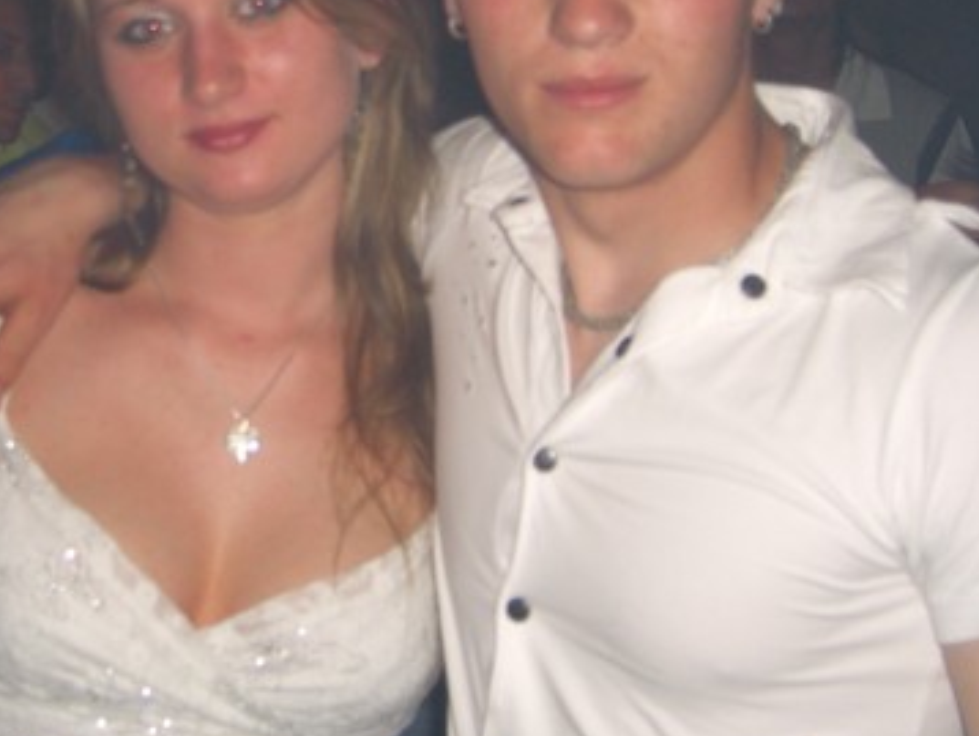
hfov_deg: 25.1
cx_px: 282
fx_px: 2179
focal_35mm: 77
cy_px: 205
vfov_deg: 19.1
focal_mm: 9.5
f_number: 3.1
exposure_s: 1/60
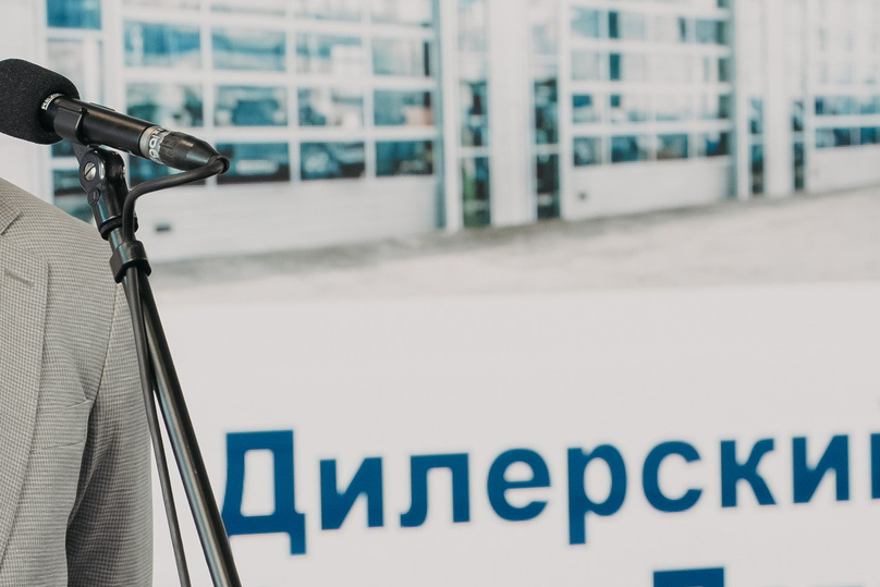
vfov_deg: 8.0
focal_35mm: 171
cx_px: -247
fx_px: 4180
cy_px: 377
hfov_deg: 11.7
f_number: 4.5
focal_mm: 54
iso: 500
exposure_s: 1/125
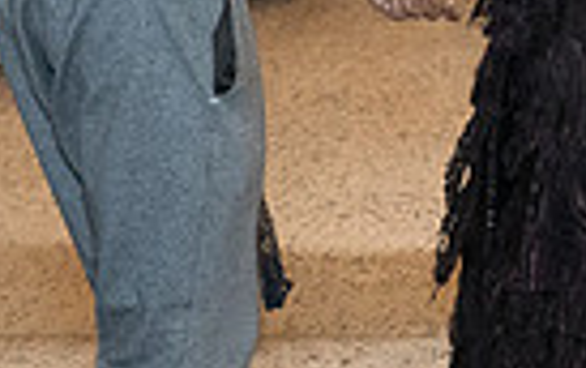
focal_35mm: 151
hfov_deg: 13.8
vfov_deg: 8.5
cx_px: 402
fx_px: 2415
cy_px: -237
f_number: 4
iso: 10000
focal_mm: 35
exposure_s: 1/125
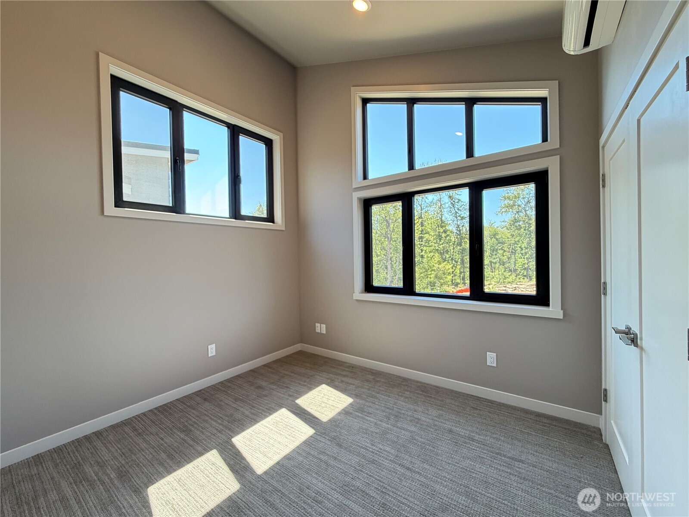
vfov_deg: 85.7
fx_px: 279
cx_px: 344
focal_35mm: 14
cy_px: 258
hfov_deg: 102.1
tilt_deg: -2.0
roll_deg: +1.5
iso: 200
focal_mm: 2.22
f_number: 2.2
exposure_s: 1/120
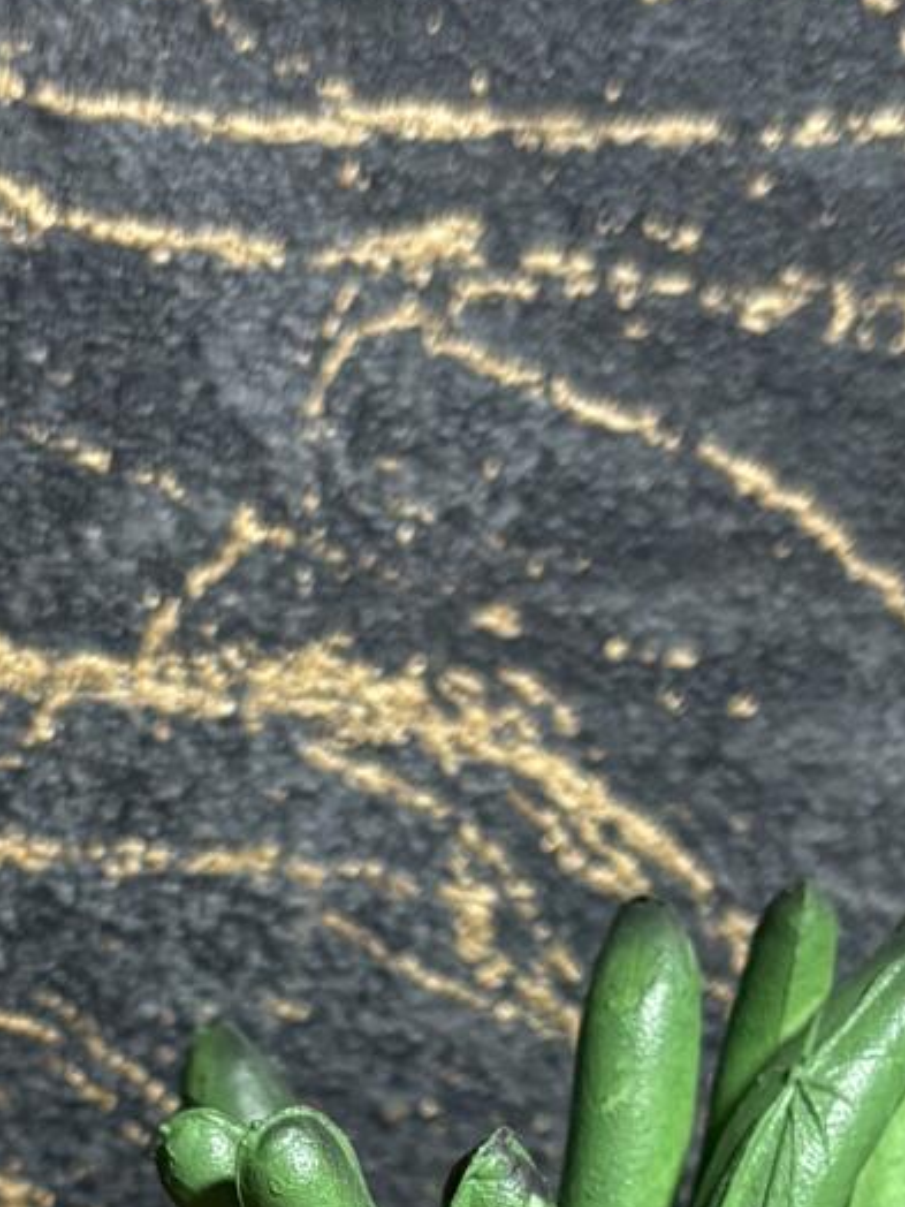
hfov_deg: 11.6
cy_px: 1589
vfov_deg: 14.8
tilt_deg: -19.1
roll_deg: -0.8
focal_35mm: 127
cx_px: 64
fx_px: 4427
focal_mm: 5.96
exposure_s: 1/100
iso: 100
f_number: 1.6
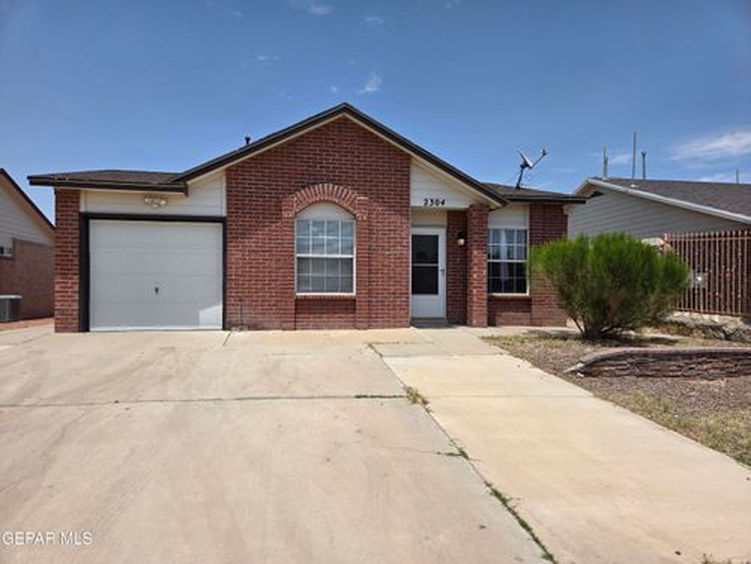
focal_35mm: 23
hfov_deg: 73.9
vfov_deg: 58.9
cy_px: 282
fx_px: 499
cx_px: 376
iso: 80
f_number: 1.8
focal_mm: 5.4
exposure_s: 1/7891
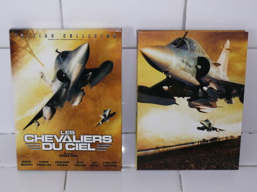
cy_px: 96
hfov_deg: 28.6
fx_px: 505
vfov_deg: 21.6
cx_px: 128
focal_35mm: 68
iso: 100
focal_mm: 11.7
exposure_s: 1/30
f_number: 3.2
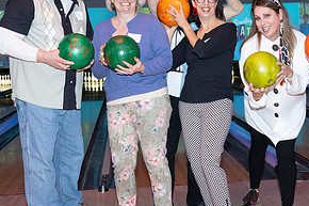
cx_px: 190
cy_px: 85
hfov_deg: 29.2
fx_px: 592
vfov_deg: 19.7
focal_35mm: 69
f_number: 5.6
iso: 1600
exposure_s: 1/60
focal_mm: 34.5
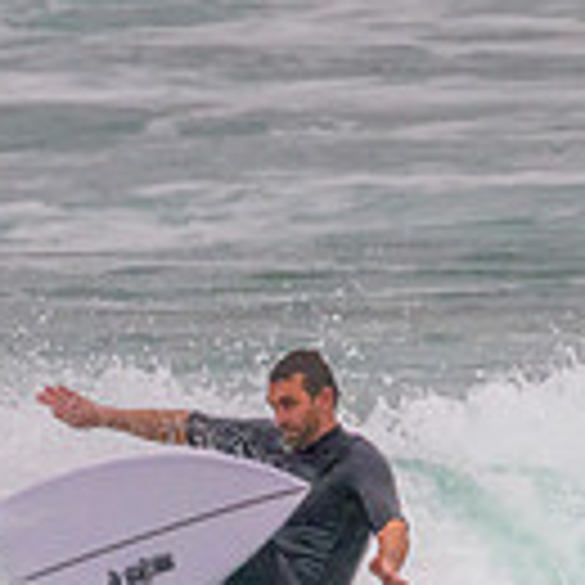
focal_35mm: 3023
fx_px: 57799
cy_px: 713
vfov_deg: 0.6
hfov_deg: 0.6
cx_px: 306
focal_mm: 800
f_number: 11
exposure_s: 1/1250
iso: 2500
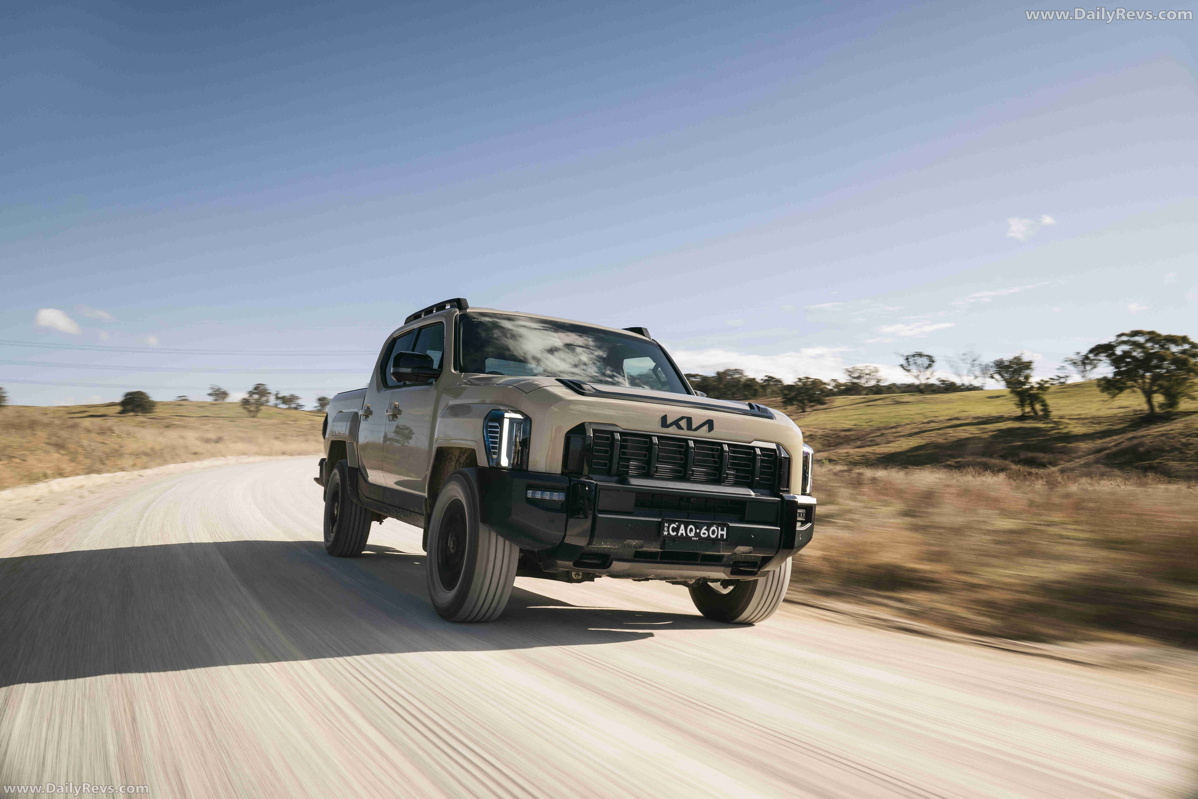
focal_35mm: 30
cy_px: 400
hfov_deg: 61.9
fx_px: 998
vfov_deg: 43.6
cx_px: 599
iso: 320
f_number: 6.3
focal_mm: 30
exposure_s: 1/20
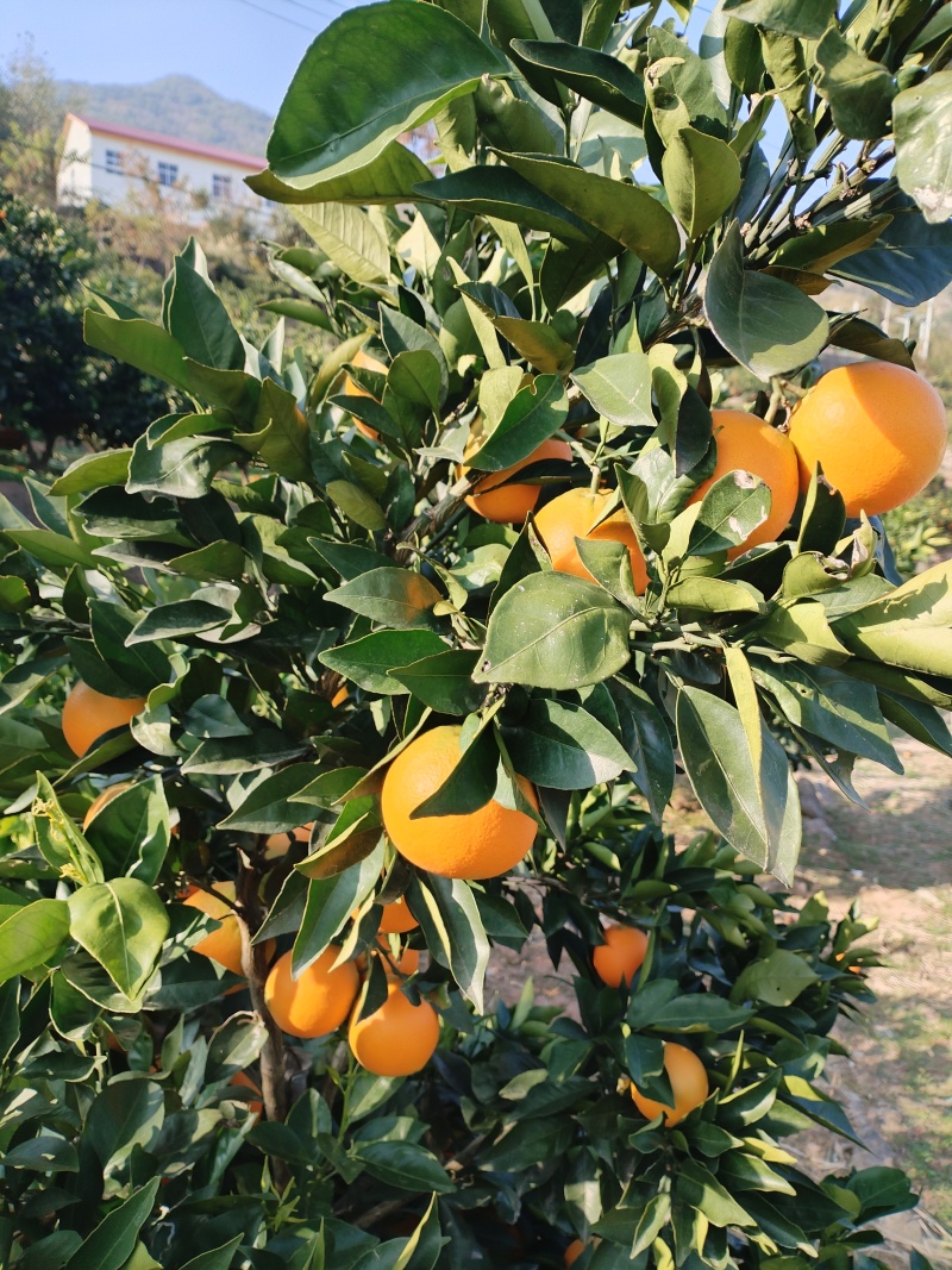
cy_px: 635
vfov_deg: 67.3
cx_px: 476
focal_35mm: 26
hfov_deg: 53.1
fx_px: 954
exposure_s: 1/283
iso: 100
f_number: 1.8
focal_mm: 4.25
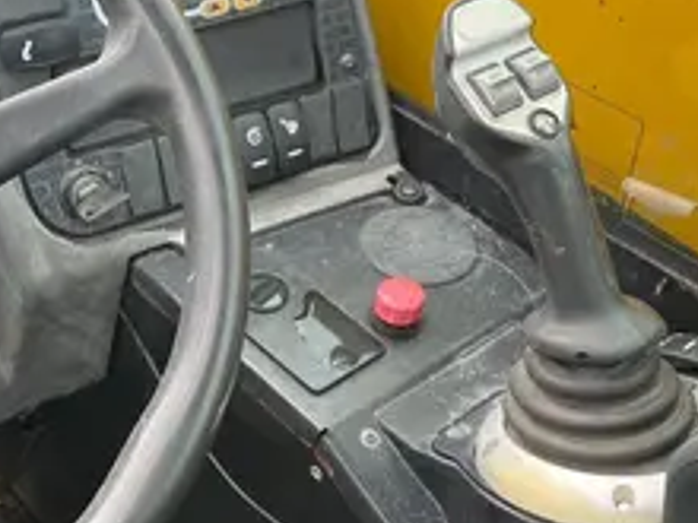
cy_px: 290
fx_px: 1311
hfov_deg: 29.4
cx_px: 190
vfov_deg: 22.6
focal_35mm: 65
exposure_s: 1/268
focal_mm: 4.2
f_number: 1.6
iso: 40
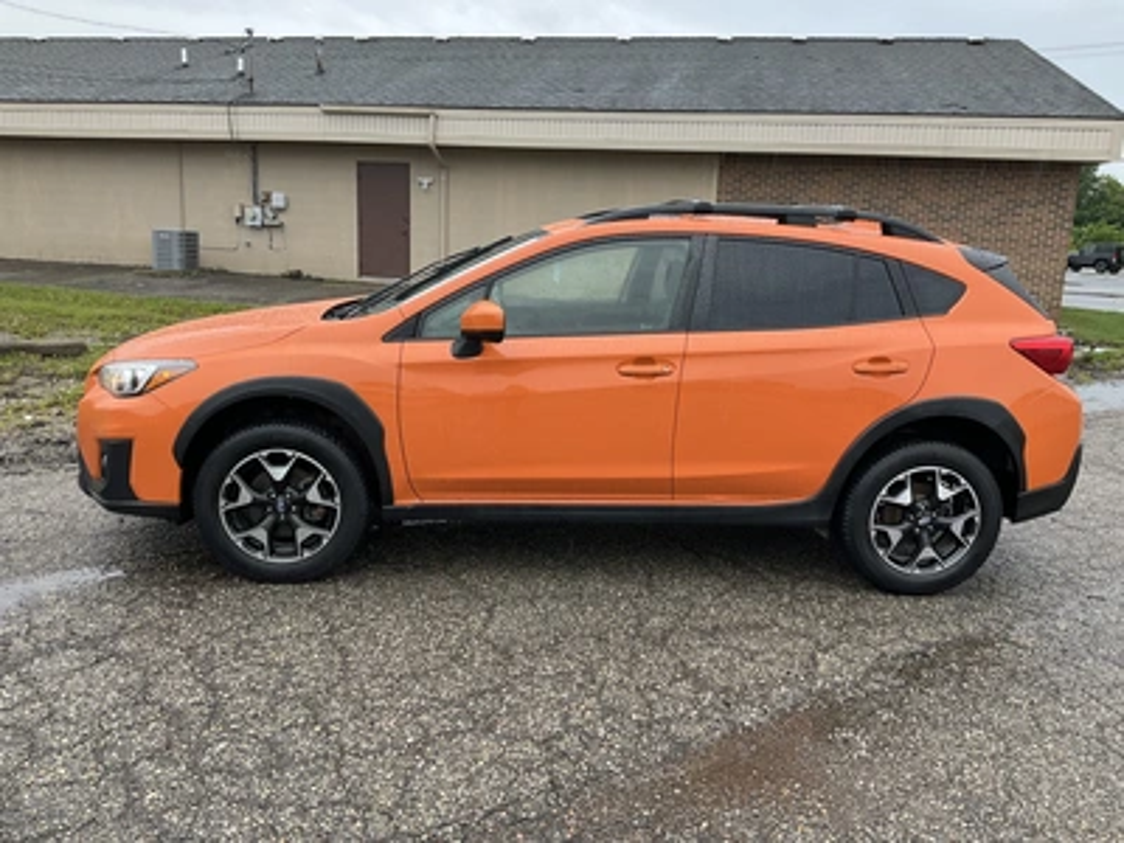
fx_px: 942
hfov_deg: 61.7
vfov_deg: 48.2
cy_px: 422
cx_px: 562
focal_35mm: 29
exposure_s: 1/161
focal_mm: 3
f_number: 1.8
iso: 20
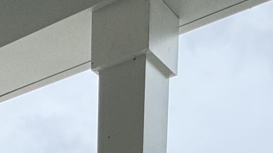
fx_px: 659
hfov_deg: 22.7
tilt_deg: -7.9
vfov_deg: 9.4
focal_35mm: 91
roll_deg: -1.2
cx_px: 20
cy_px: 501
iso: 40
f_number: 2.2
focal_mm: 2.22
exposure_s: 1/756
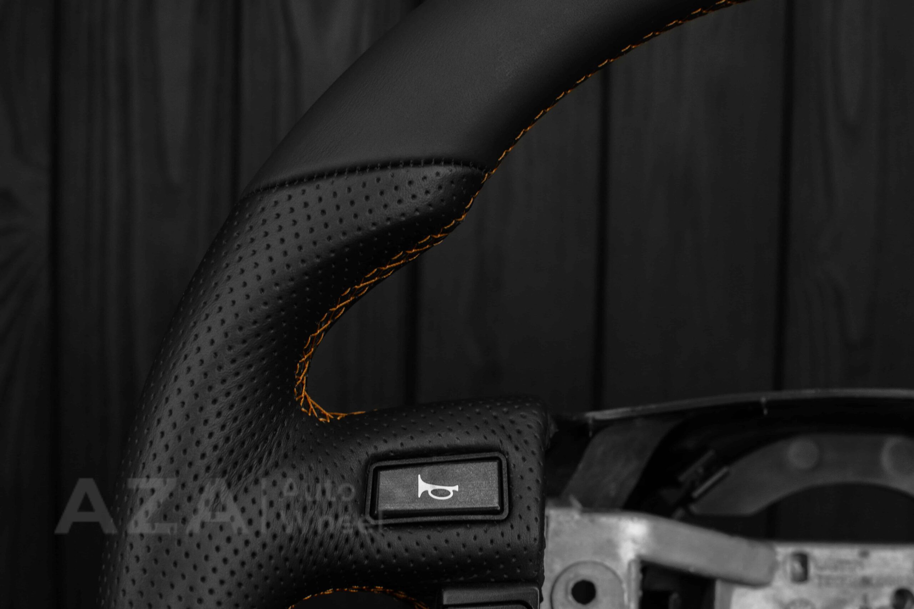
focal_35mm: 52
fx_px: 1333
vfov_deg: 25.8
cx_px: 457
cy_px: 304
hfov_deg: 37.8
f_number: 6.3
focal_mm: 35
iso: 500
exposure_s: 1/125
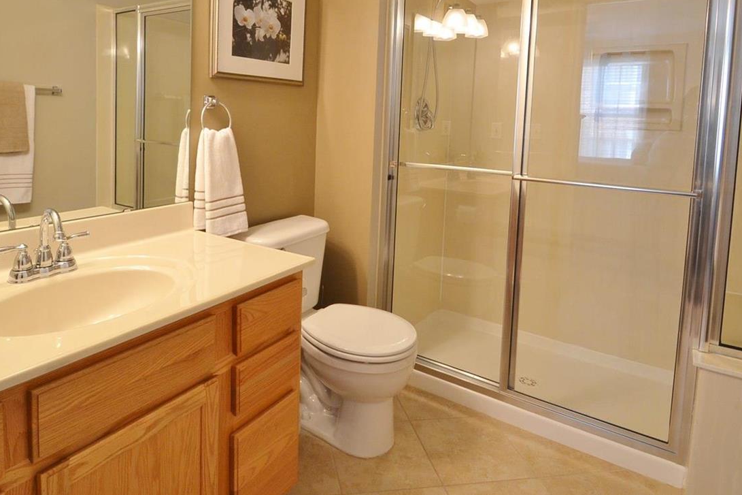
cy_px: 143
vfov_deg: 55.3
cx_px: 335
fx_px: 453
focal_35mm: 22
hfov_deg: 78.4
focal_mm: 10
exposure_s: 1/10
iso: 400
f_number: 6.3
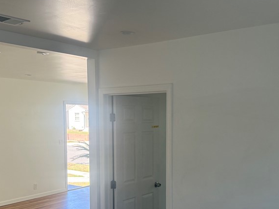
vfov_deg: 33.1
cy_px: 149
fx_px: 347
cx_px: 145
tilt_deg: -4.6
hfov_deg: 43.8
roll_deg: -0.1
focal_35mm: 43
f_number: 1.78
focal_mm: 6.76
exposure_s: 1/228
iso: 160
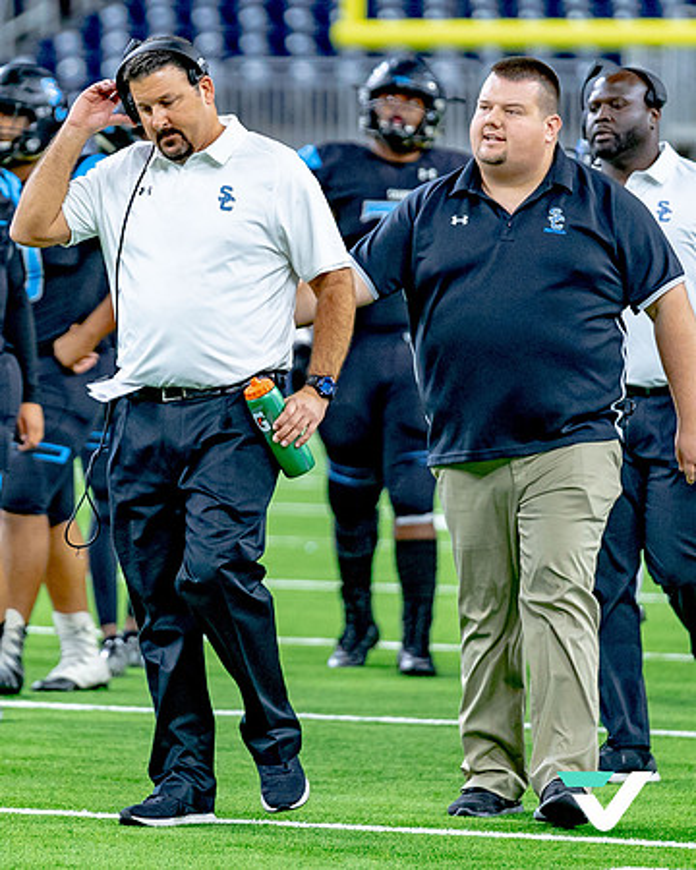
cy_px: 306
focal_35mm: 396
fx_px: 10205
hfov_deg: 3.9
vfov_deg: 4.9
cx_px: 226
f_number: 2.8
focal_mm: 200
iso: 2000
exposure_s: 1/1500
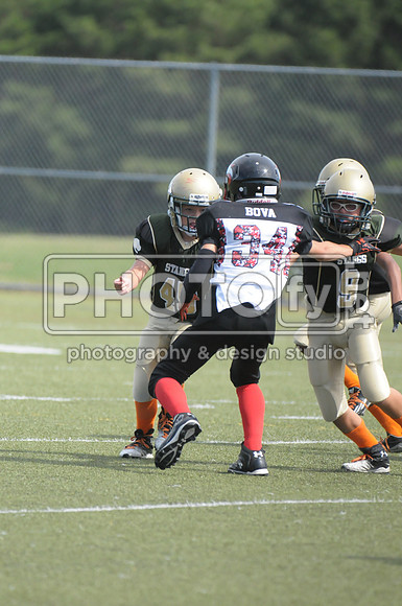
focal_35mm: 450
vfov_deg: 4.6
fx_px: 7560
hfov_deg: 3.0
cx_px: 201
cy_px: 303
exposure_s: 1/6400
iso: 1600
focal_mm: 300
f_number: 4
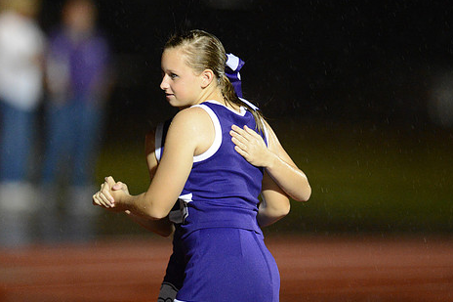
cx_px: 218
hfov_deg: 4.1
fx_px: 6289
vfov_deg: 2.7
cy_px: 186
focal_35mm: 500
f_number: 2.8
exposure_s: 1/500
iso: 8000
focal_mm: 400
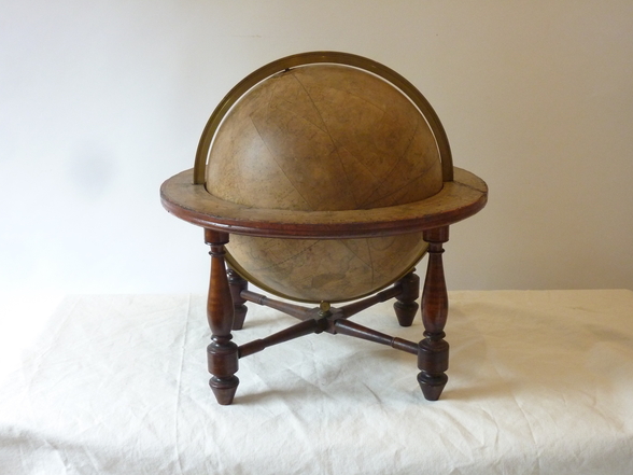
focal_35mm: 49
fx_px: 896
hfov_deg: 38.9
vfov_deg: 29.7
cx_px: 313
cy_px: 236
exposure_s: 1/30
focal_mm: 7.9
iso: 400
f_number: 3.8
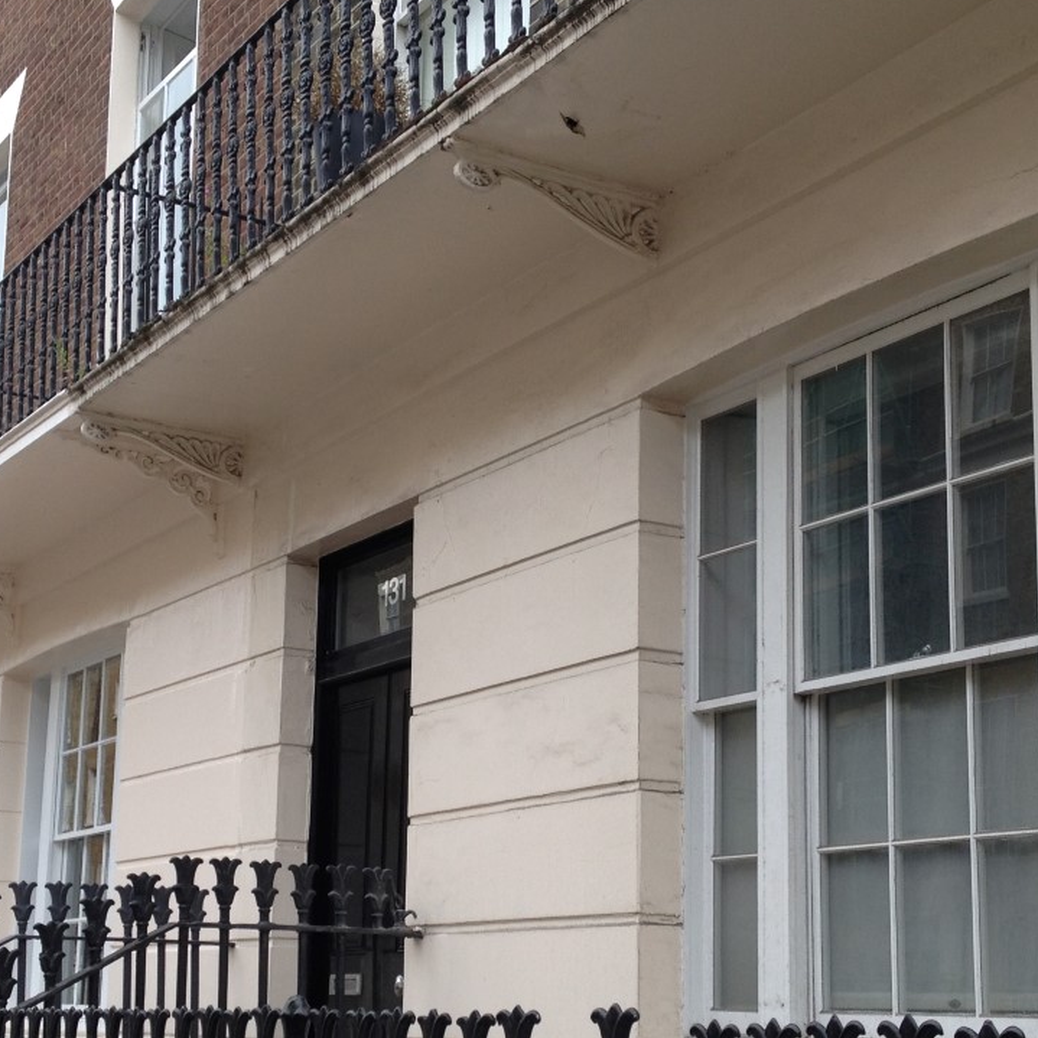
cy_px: 666
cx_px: 466
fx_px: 2103
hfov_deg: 27.7
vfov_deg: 27.6
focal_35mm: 62
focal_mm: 4.28
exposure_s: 1/472
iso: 50
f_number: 2.4
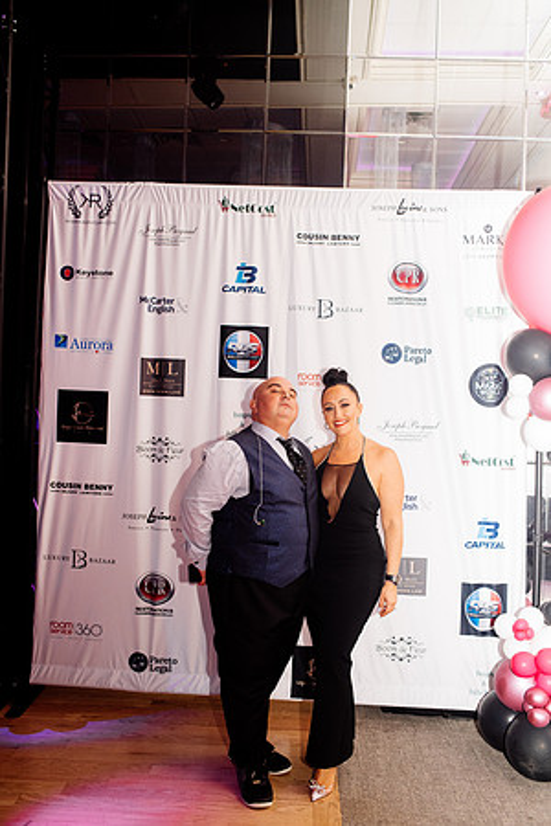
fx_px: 803
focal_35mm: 35
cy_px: 413
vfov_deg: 54.4
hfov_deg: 37.9
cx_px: 276
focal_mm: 35
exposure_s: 1/200
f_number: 2.8
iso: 2000
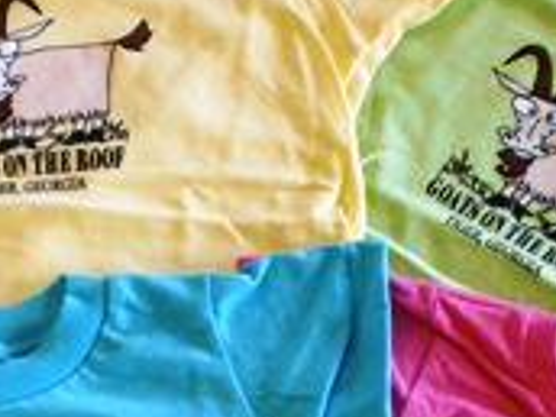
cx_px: 178
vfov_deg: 13.8
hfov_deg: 18.5
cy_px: 404
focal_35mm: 106
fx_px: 1703
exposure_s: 1/80
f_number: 3.1
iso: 100
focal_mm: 6.3
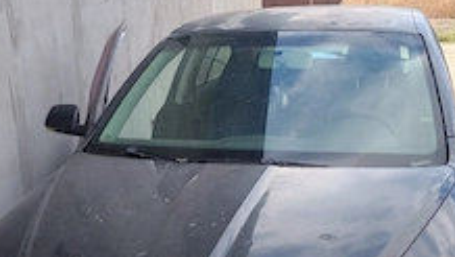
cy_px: 355
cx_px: 213
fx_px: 652
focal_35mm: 54
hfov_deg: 38.5
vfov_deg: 20.0
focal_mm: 5.52
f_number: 1.95
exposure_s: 1/714
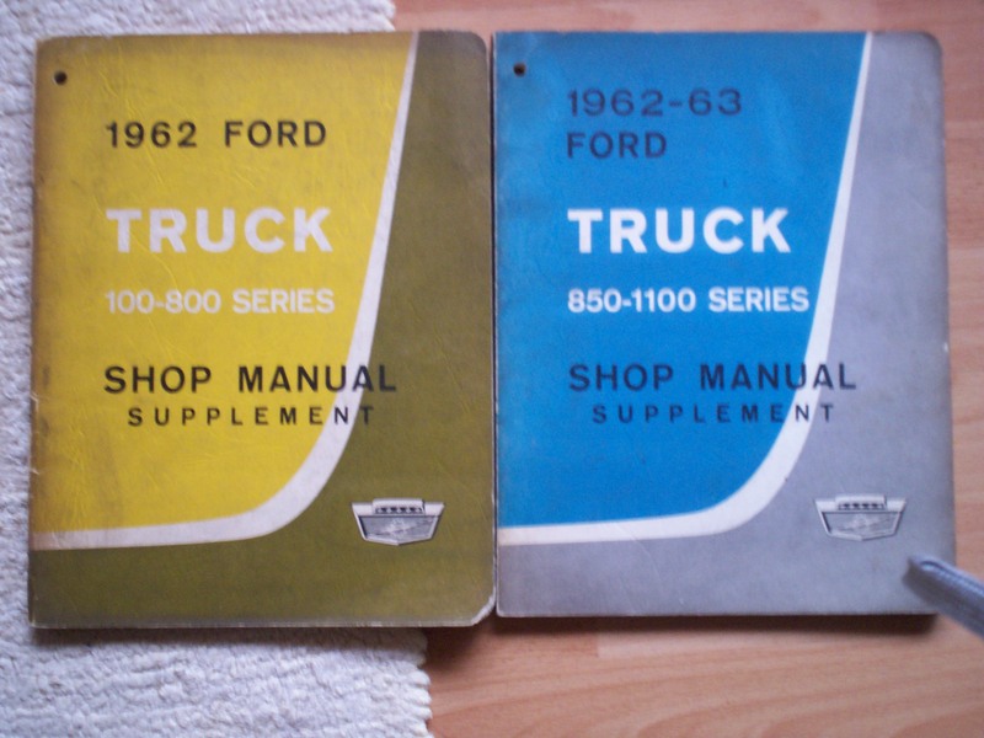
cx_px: 492
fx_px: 1023
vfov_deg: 39.7
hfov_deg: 51.4
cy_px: 369
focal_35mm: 36
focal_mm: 5.9
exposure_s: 1/8.56
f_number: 4.5
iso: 140
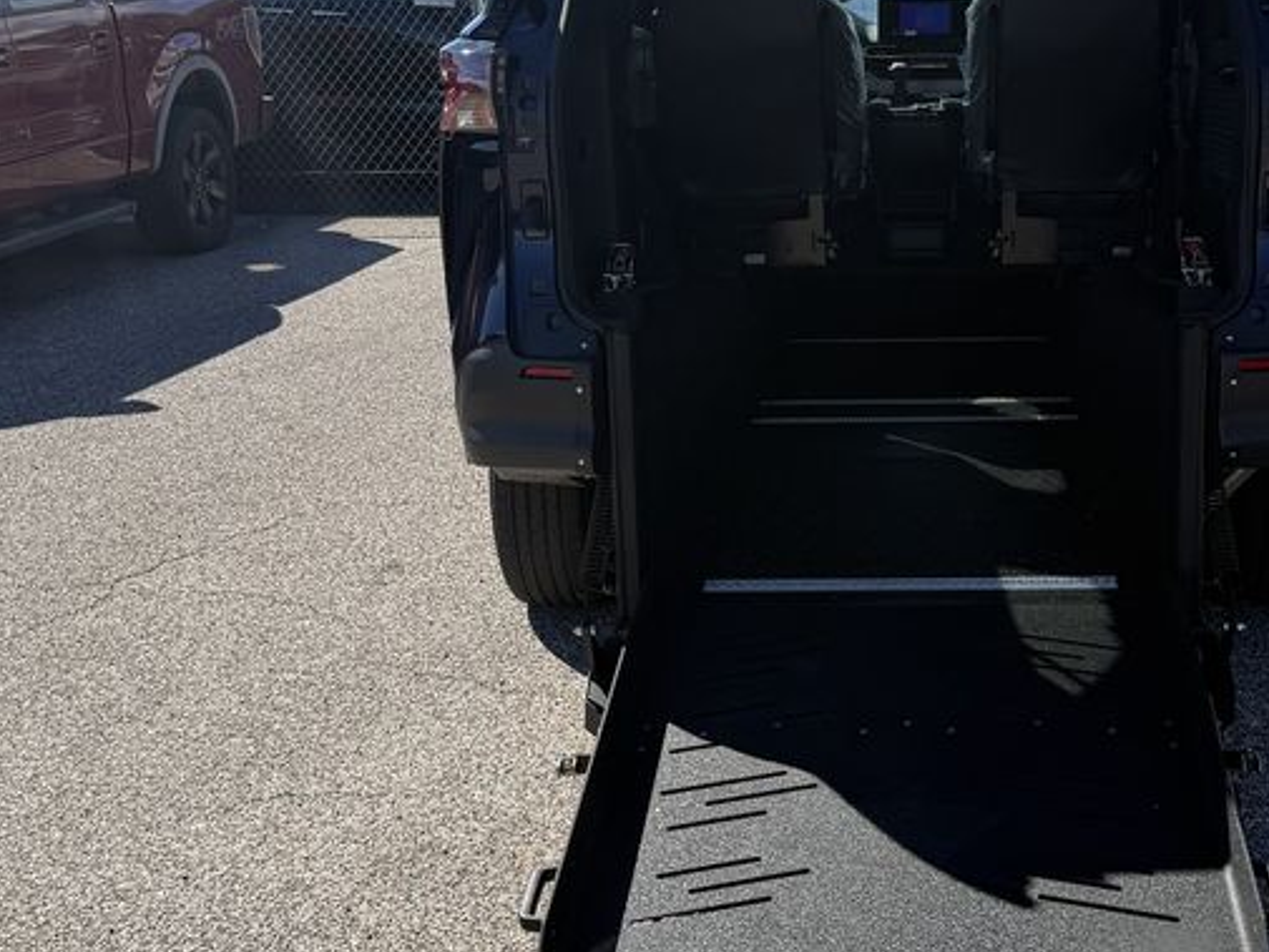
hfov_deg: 47.5
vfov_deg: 37.7
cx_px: 917
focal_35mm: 38
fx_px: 1393
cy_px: 460
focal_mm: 6.76
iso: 80
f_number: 1.78
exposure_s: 1/3759
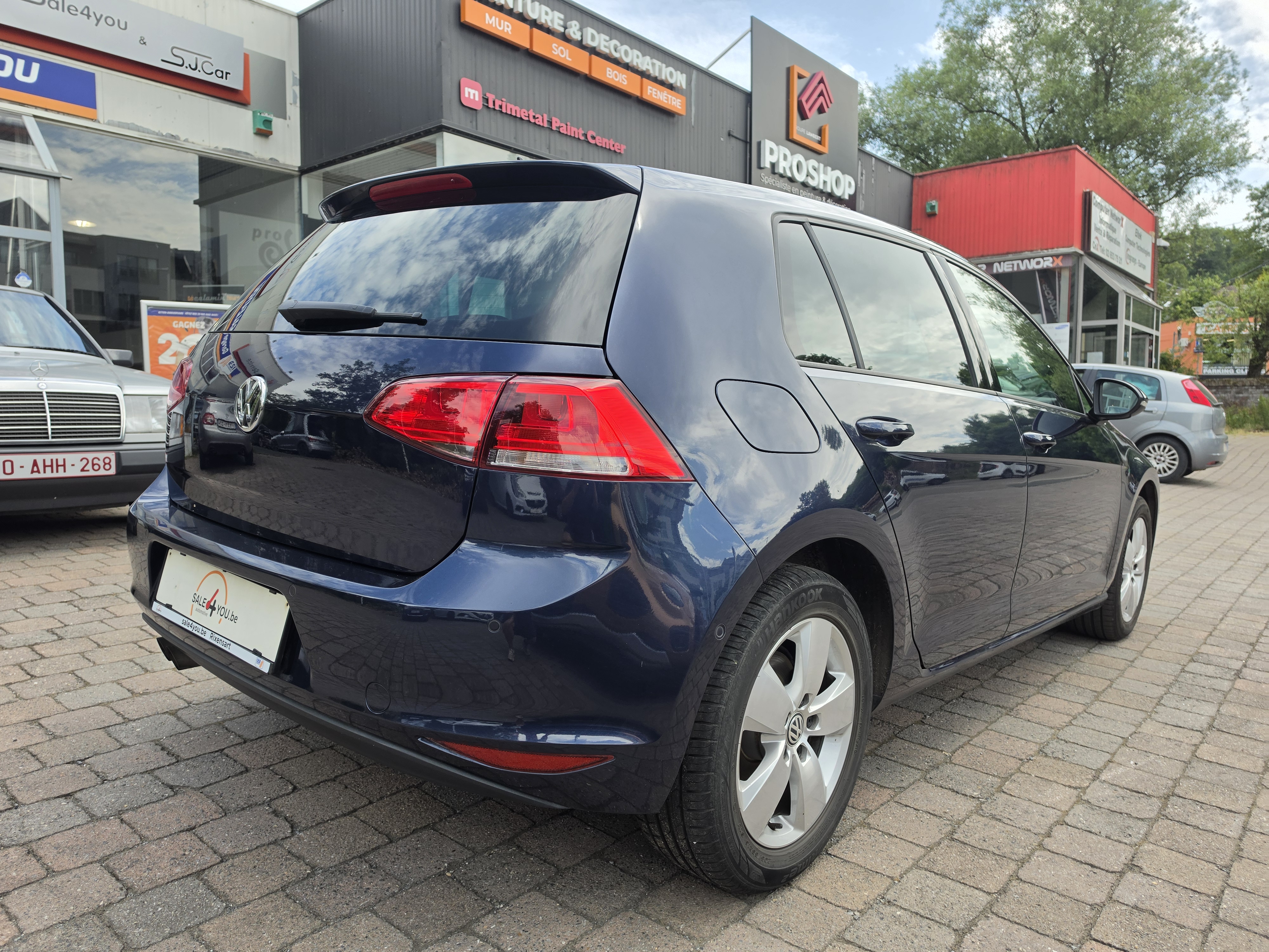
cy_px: 476
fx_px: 843
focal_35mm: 23
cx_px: 634
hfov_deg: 73.9
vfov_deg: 58.9
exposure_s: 1/2476
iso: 64
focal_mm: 6.5
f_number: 1.4
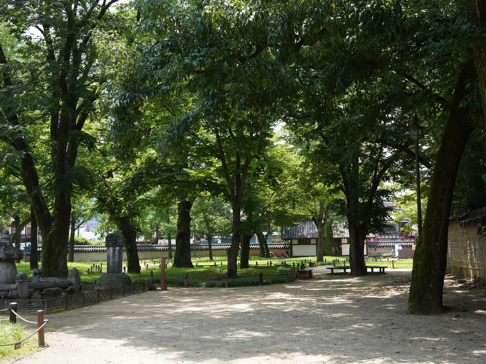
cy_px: 174
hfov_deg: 45.7
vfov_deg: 35.1
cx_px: 273
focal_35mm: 41
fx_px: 576
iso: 200
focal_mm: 35
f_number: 9
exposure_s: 1/100
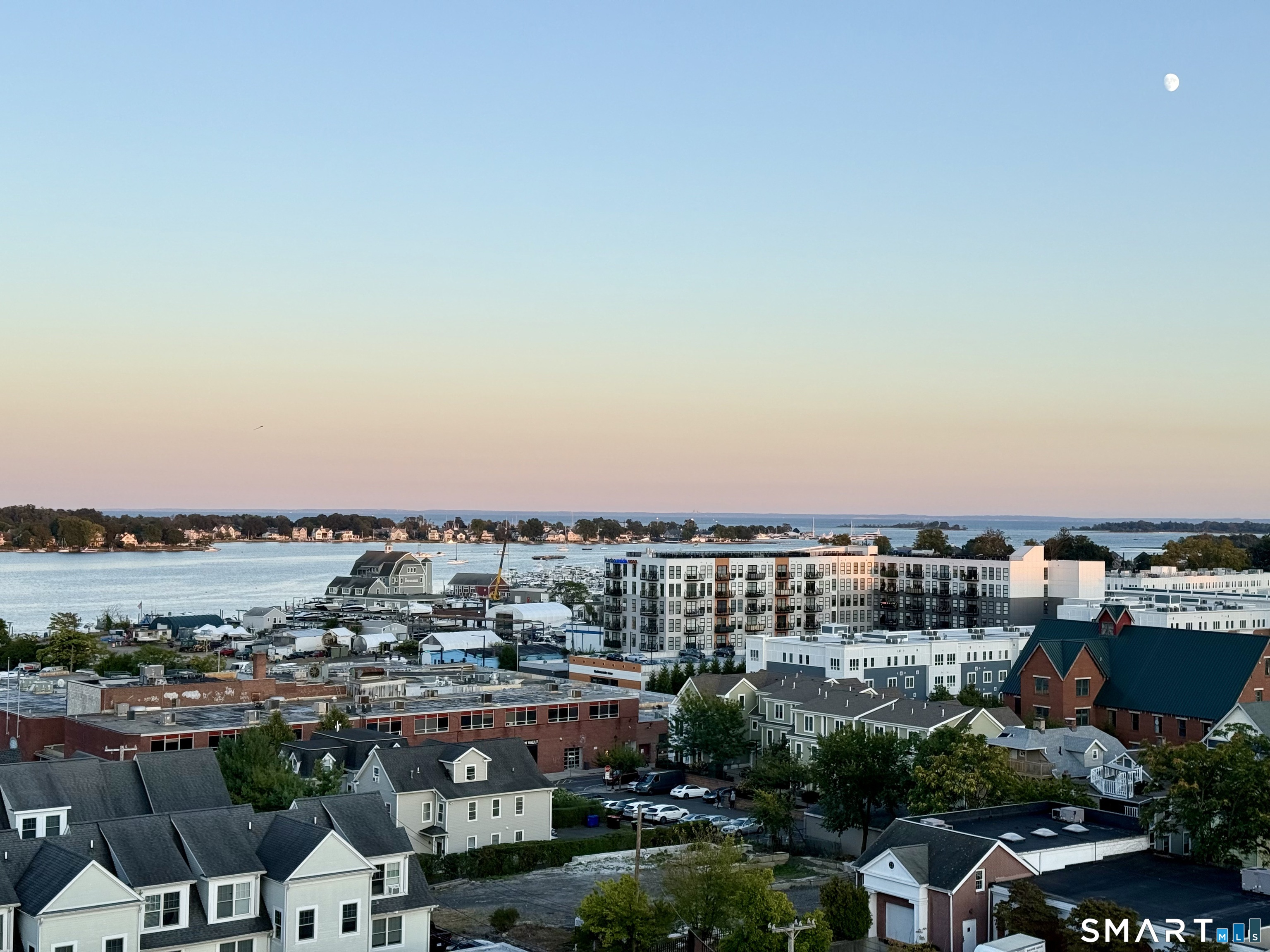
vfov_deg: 30.3
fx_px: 1761
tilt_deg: +0.1
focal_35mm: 48
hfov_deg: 39.7
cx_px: 635
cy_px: 476
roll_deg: -1.4
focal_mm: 6.76
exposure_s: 1/719
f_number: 1.78
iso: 64
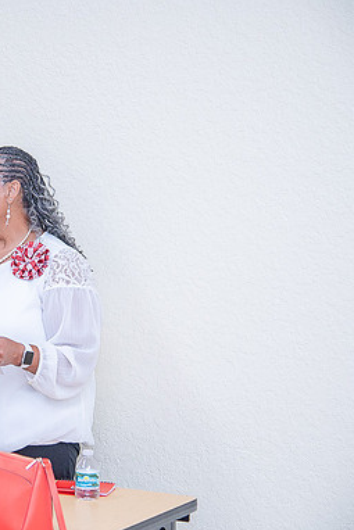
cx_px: 1
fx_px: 1385
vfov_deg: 21.7
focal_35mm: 94
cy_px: 266
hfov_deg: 14.3
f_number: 4
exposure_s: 1/200
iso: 800
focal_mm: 62
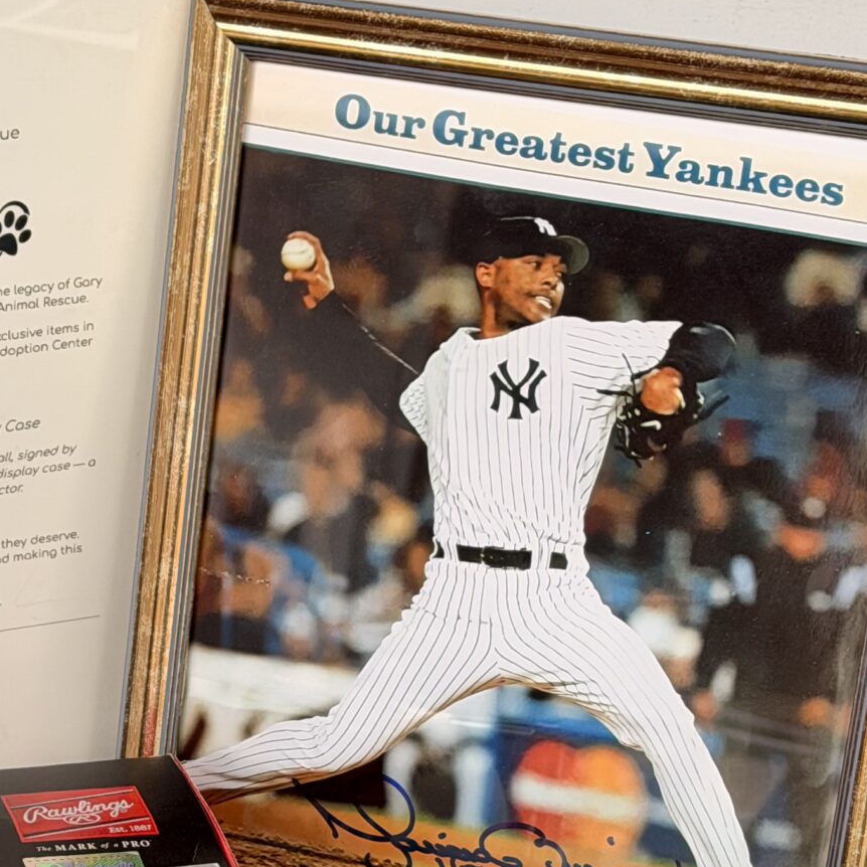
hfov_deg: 13.7
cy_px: 826
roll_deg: -2.7
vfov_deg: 13.7
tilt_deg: -28.6
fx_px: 3570
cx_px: 130
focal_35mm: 126
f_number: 1.78
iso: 64
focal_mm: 6.76
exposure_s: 1/481
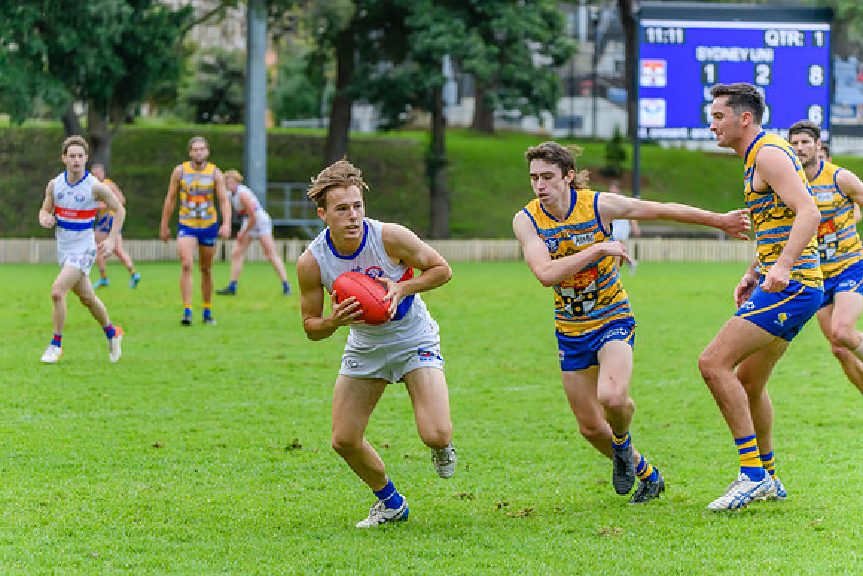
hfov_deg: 11.9
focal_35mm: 173
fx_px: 4143
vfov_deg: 7.9
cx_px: 383
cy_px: 269
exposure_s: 1/1250
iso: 1800
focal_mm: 150
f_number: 5
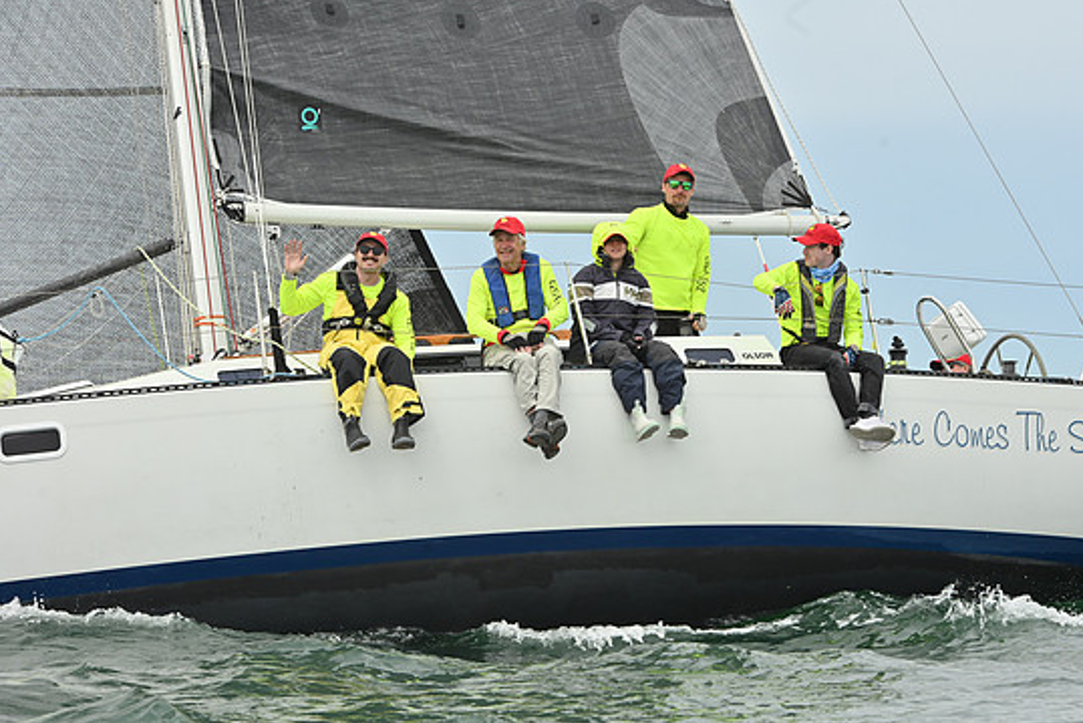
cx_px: 576
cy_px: 380
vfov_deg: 9.1
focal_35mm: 151
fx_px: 4544
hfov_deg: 13.6
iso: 320
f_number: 10
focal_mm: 140
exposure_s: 1/800
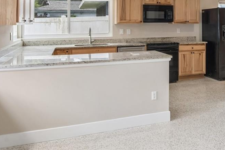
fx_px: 244
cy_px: 27
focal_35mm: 39
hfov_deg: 47.1
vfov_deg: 33.1
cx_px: 178
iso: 400
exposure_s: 1/100
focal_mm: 16
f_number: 8
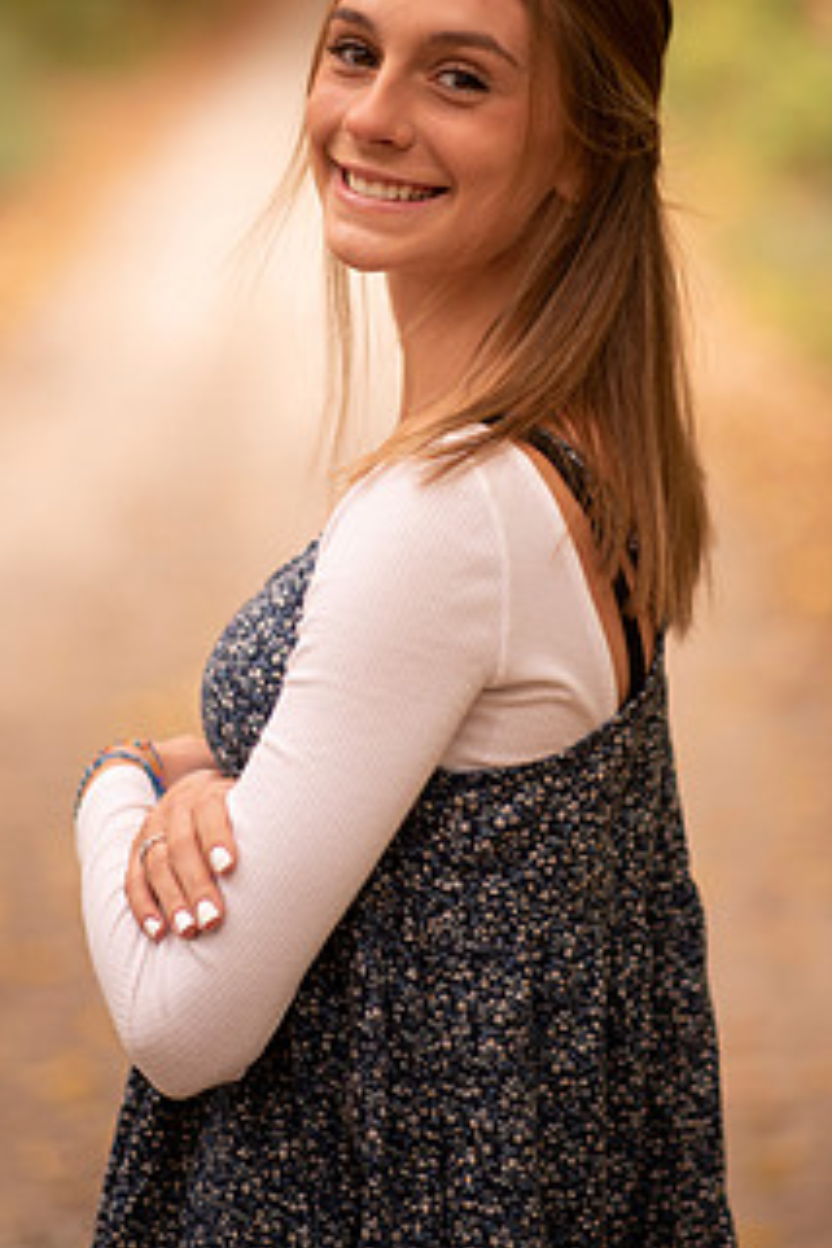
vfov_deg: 17.2
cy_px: 439
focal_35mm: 119
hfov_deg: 11.5
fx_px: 4125
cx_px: 381
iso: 100
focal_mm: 85
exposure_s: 1/500
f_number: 1.8
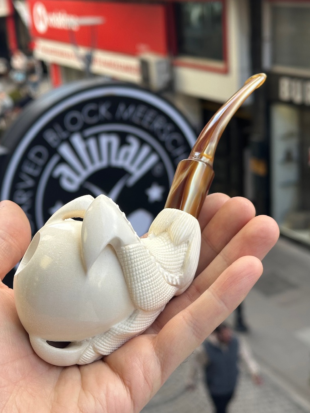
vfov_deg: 32.7
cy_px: 197
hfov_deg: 24.8
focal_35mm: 59
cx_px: 160
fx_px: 704
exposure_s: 1/412
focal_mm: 6.86
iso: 64
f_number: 1.78
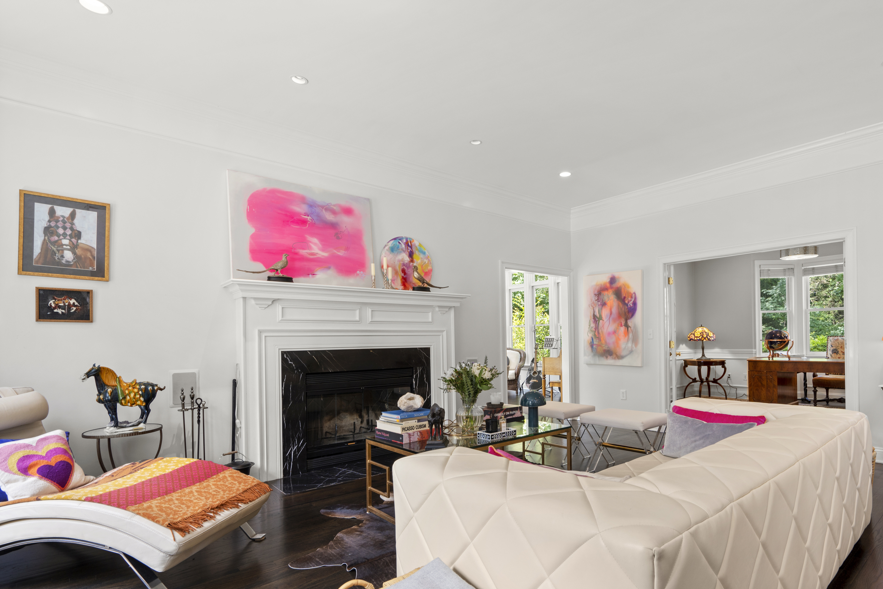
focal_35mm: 19
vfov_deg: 64.3
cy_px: 337
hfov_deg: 86.2
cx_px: 515
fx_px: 466
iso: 250
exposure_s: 1/1.67
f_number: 9
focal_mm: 16
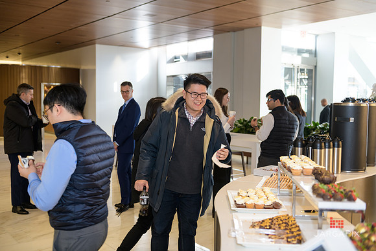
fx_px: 439
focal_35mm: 42
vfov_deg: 31.9
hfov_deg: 46.4
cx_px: 188
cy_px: 126
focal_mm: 42
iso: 400
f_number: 3.2
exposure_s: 1/125
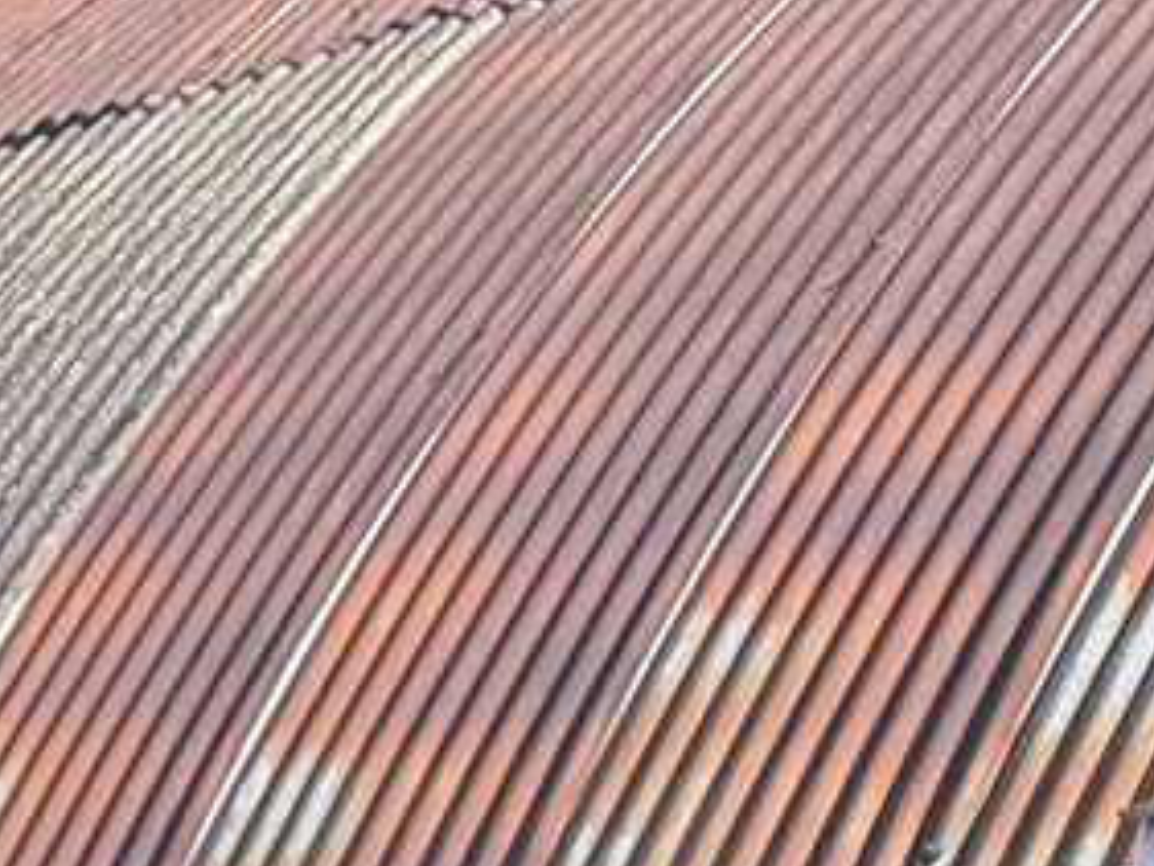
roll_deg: -0.1
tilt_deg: -11.1
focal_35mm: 172
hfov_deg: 8.6
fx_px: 5736
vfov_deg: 7.2
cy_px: 3033
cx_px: -2776
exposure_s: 1/1522
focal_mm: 6.76
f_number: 1.78
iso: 100
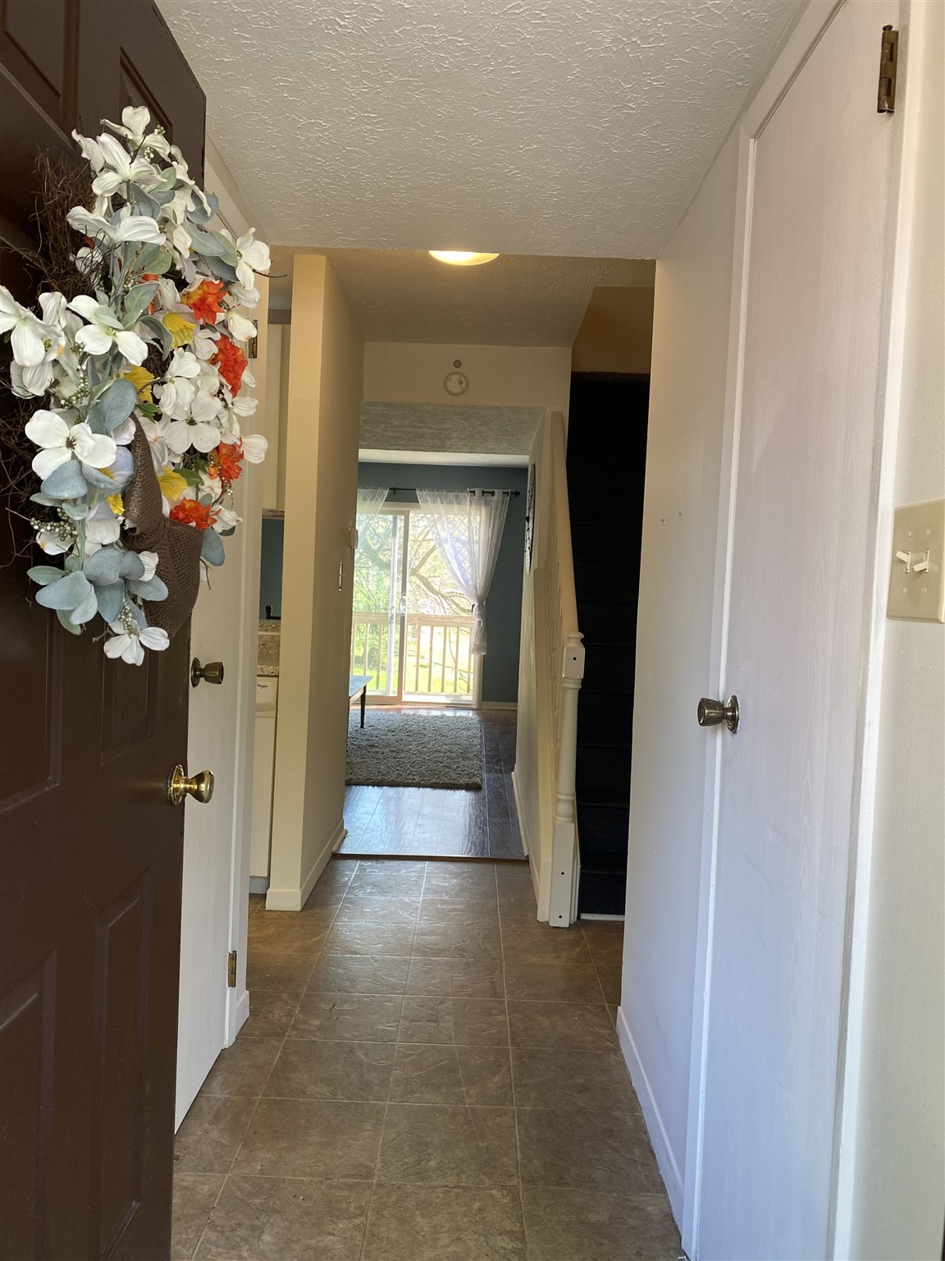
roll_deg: -2.4
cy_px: 630
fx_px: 946
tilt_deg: -1.6
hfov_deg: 53.1
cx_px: 472
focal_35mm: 26
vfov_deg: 67.3
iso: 64
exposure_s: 1/60
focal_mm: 4.25
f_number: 1.8
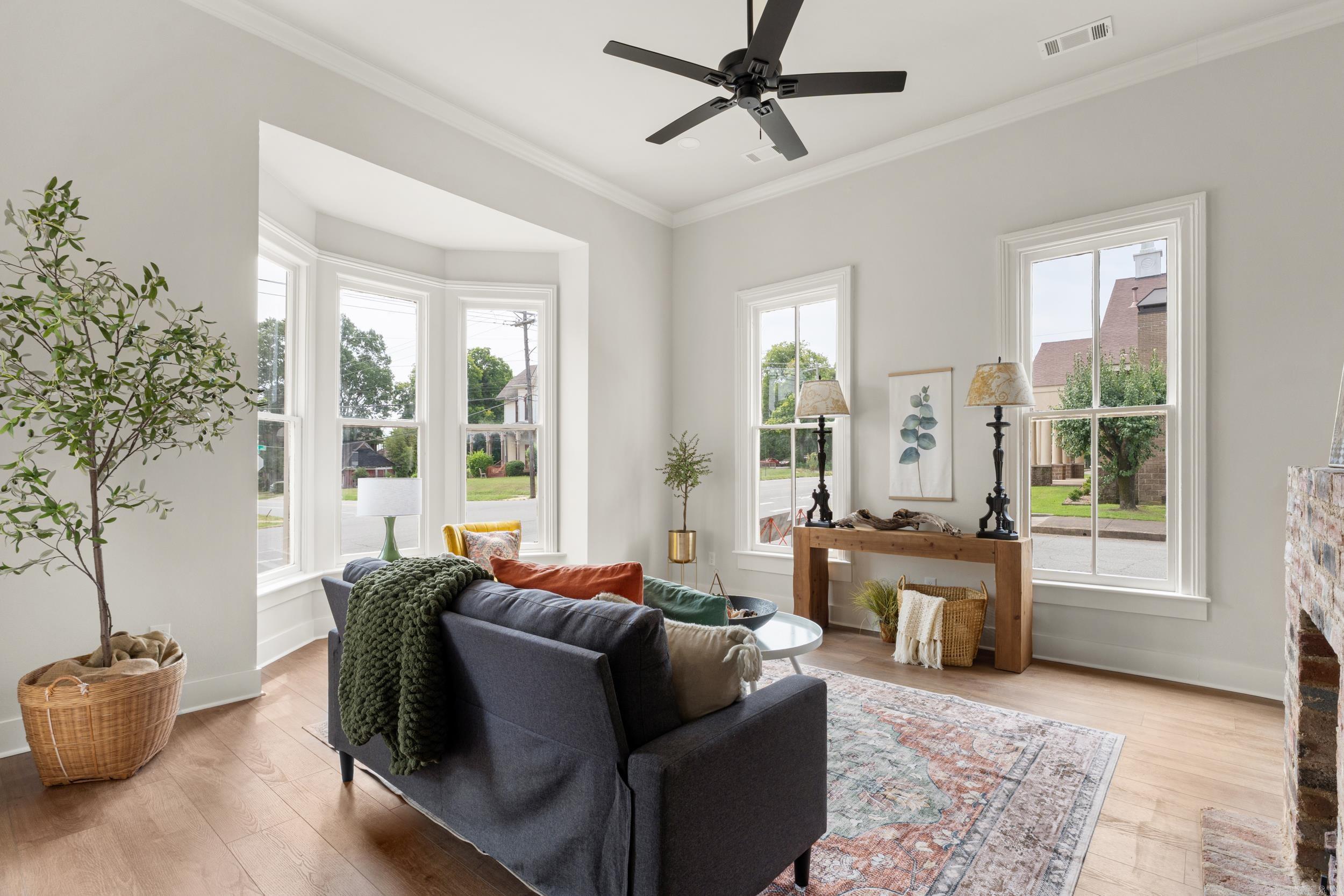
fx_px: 627
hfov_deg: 94.0
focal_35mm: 17
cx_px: 672
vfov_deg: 71.1
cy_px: 448
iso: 200
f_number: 9
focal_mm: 11.2
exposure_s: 1/20
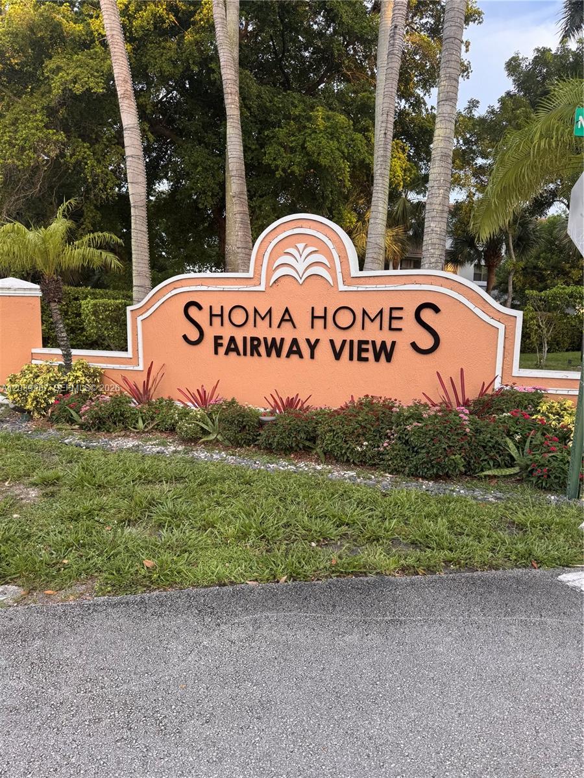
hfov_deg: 56.8
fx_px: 540
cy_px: 389
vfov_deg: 71.6
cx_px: 292
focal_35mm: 24
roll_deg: +0.5
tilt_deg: -5.1
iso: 80
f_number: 1.78
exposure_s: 1/289
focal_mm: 6.76
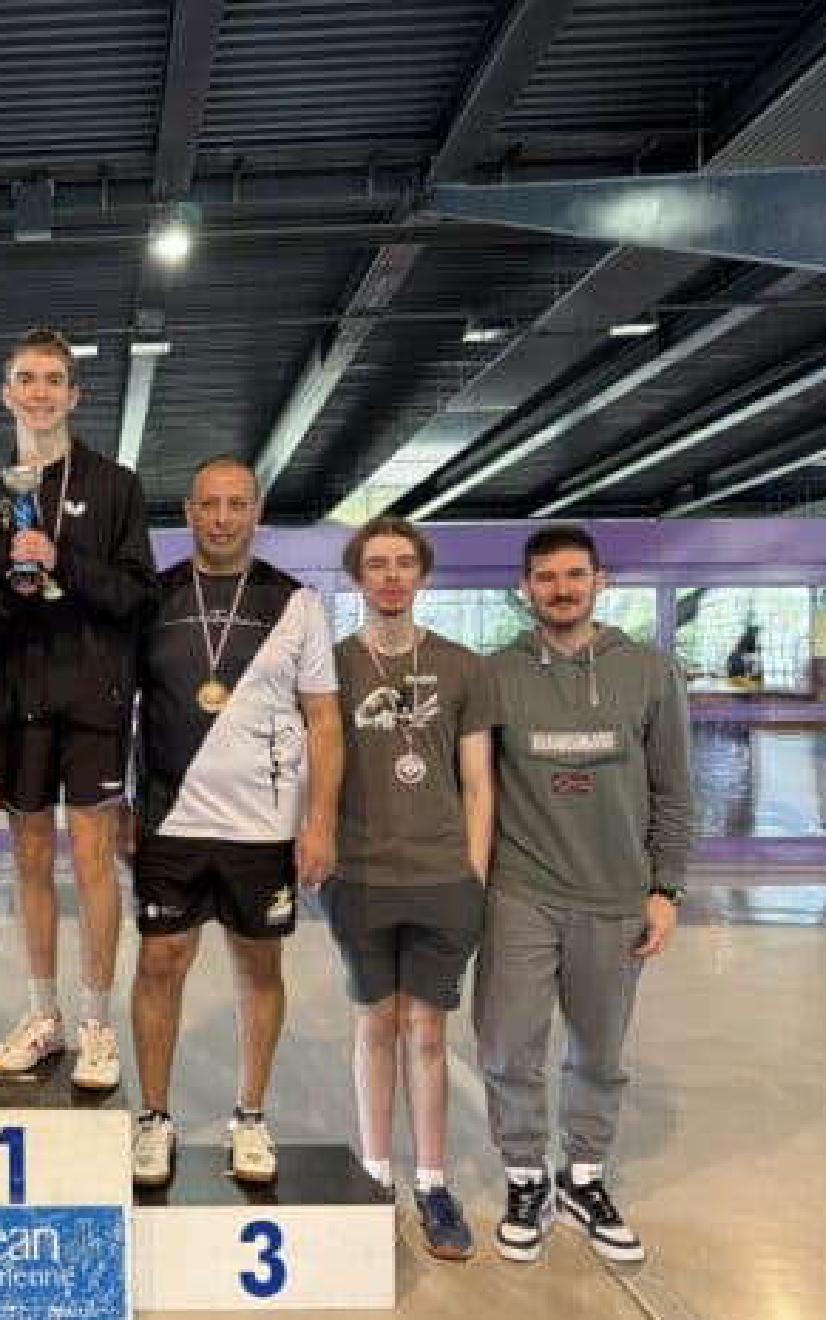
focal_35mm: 35
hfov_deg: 32.7
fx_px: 1259
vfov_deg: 55.3
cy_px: 678
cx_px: -40
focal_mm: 6.76
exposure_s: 1/50
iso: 160
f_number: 1.78
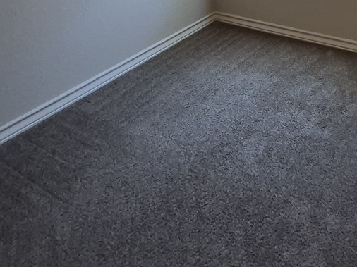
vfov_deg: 29.6
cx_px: 298
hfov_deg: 46.8
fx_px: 381
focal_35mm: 37
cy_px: -94
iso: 250
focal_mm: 1.74
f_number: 2.2
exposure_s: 1/60
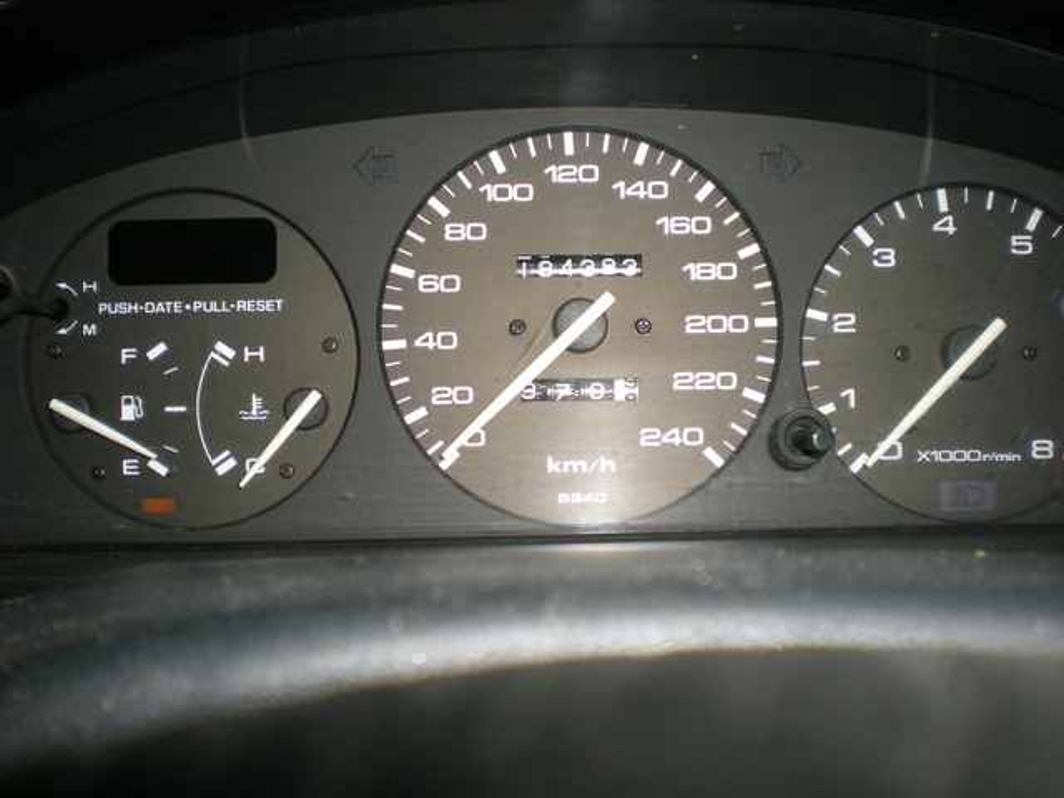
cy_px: 399
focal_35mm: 38
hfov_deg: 49.0
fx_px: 1168
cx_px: 532
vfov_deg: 37.7
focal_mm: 6.3
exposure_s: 1/60
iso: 50
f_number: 3.1
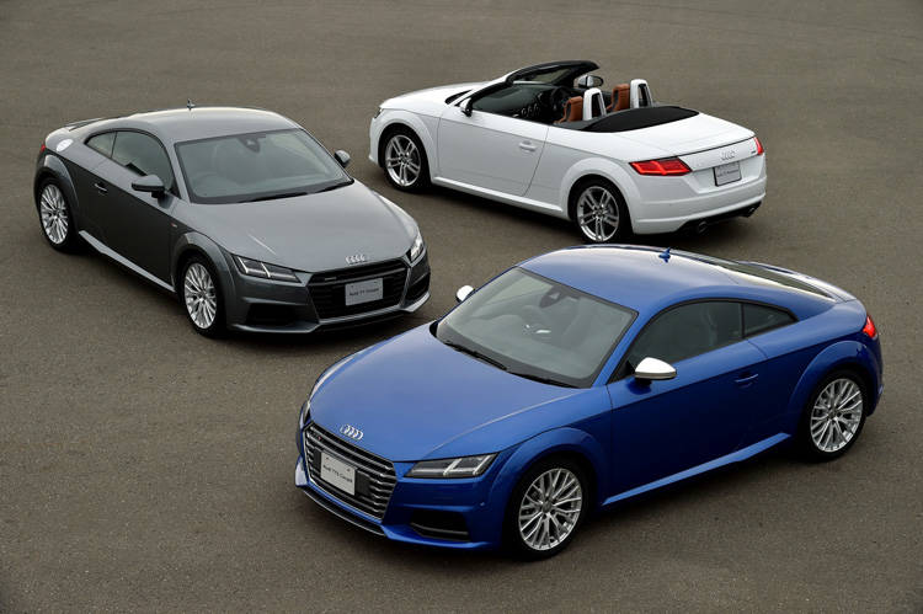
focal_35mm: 78
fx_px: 1998
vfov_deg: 17.5
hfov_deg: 26.0
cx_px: 462
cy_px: 307
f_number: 9
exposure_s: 1/80
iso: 200
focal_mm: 78
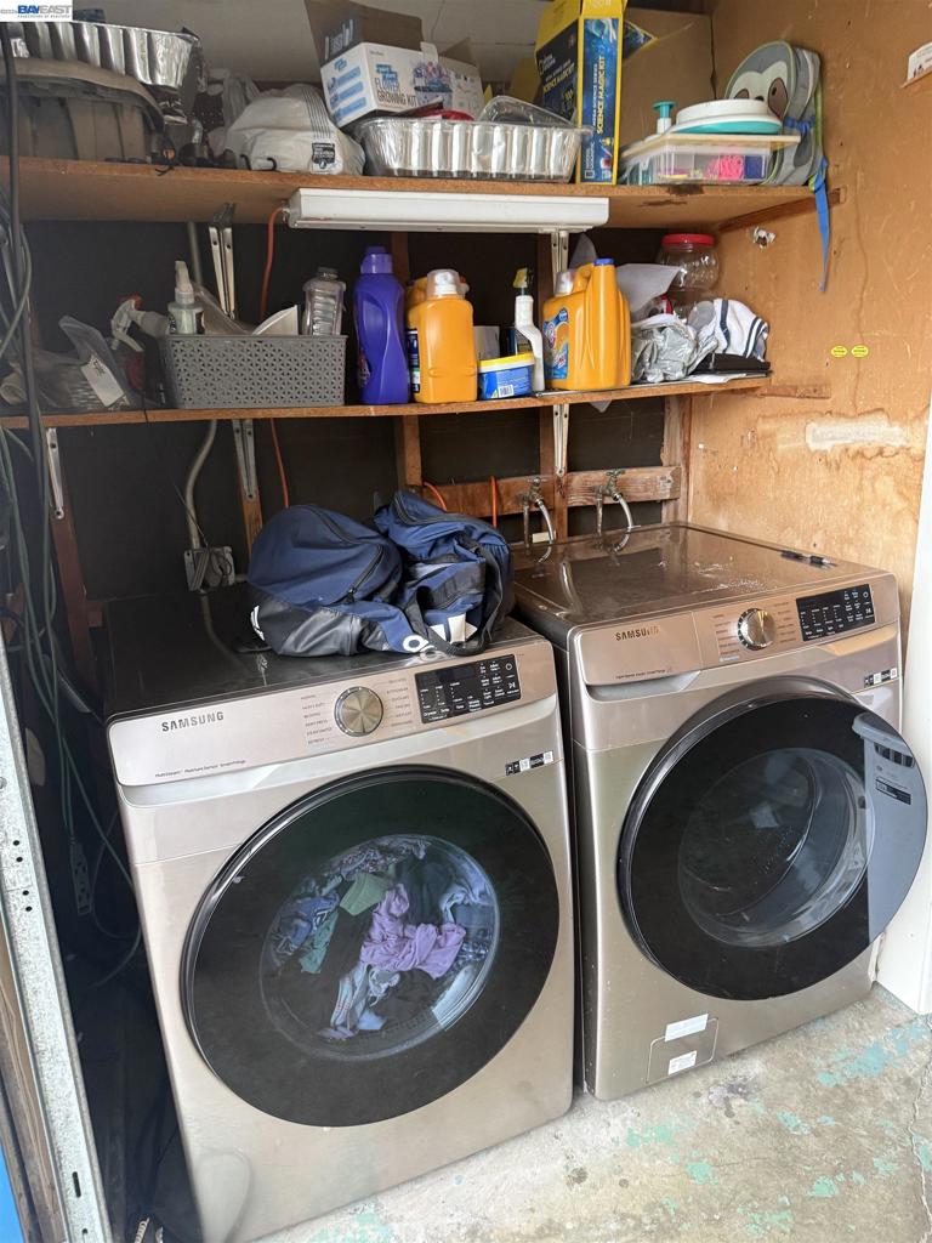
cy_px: 622
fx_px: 862
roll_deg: +2.2
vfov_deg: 71.6
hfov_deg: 56.8
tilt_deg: -14.2
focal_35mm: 24
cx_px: 466
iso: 400
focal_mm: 6.76
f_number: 1.78
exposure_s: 1/60
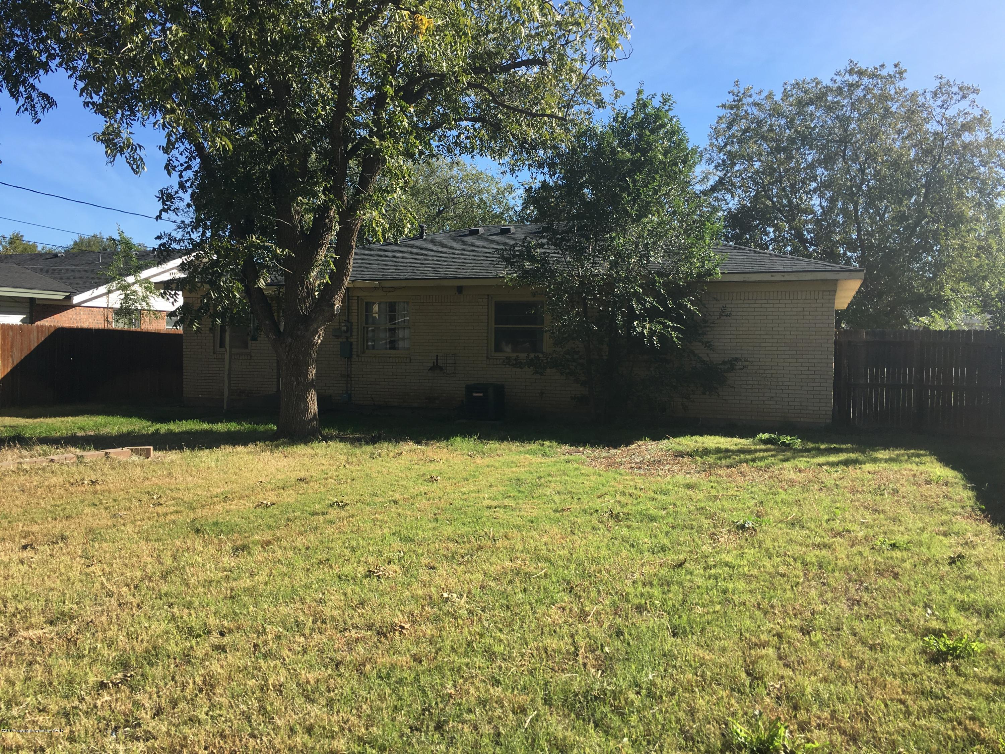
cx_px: 502
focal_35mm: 29
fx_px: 842
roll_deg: +0.0
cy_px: 377
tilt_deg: -3.1
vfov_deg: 48.2
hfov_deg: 61.7
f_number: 2.2
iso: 25
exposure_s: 1/884
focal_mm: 4.15
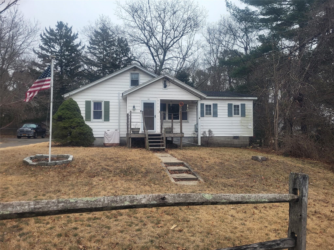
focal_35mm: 26
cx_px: 167
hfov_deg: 67.3
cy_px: 125
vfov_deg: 53.1
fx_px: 251
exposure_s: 1/479
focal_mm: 5.4
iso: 40
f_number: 1.8
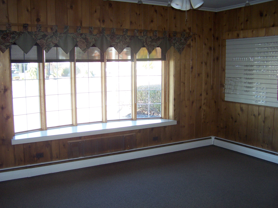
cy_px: 104
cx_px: 139
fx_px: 305
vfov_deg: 37.7
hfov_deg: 49.0
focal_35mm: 38
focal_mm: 6.3
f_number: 2.8
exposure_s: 1/90
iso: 140
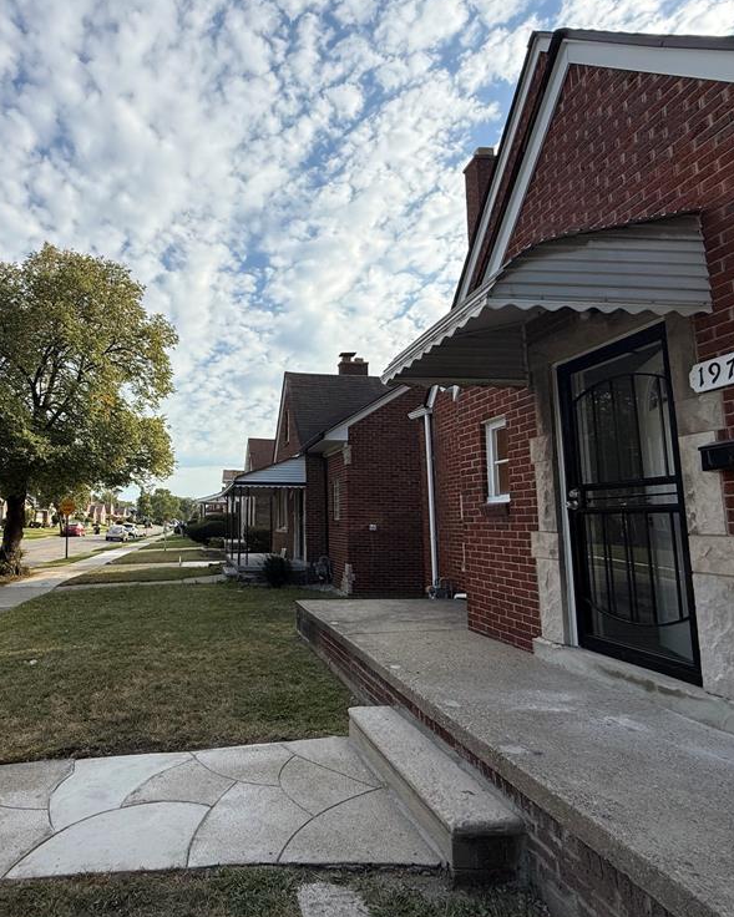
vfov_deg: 83.3
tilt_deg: +7.6
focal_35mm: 19
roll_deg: -1.0
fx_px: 516
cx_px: 229
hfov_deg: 68.3
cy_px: 451
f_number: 2.2
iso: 50
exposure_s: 1/1961
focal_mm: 2.22
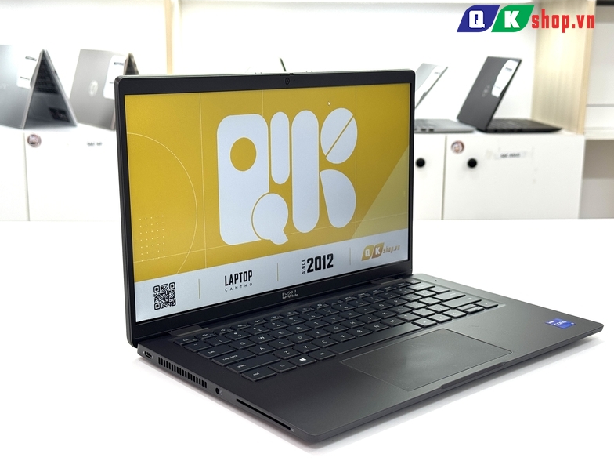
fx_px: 869
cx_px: 307
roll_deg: -0.1
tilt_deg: -12.7
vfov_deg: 29.7
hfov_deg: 38.9
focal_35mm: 49
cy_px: 227
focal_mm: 6.76
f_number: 1.78
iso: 64
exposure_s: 1/121
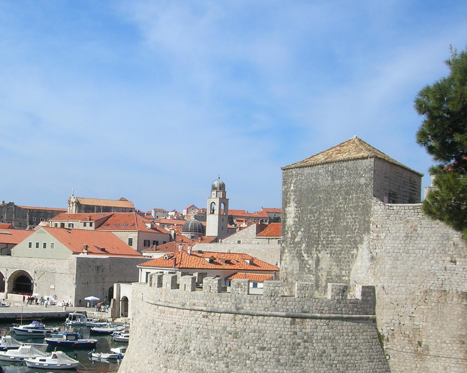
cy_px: 244
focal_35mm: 47
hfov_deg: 39.0
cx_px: 147
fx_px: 650
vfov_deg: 31.9
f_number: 4.9
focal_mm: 5.7
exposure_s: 1/527
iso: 50
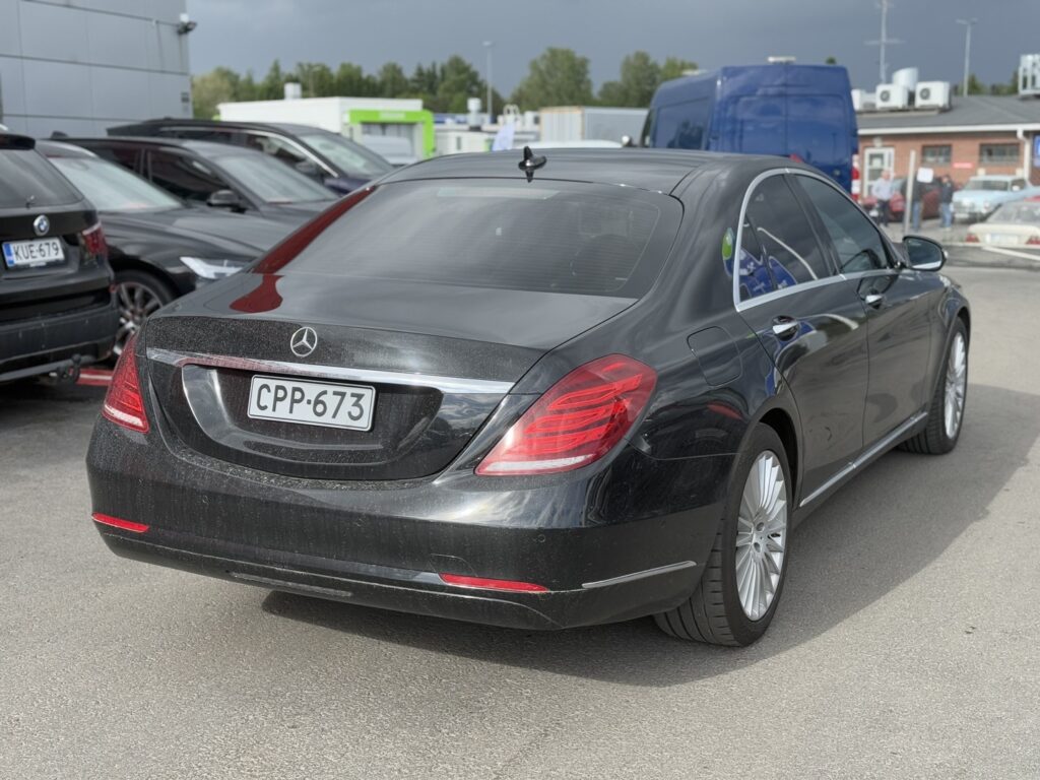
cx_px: 520
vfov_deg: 30.3
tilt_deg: -9.2
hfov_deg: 39.7
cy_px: 390
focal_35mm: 48
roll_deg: +0.5
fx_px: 1442
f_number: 1.78
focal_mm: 6.76
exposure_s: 1/1678
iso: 100
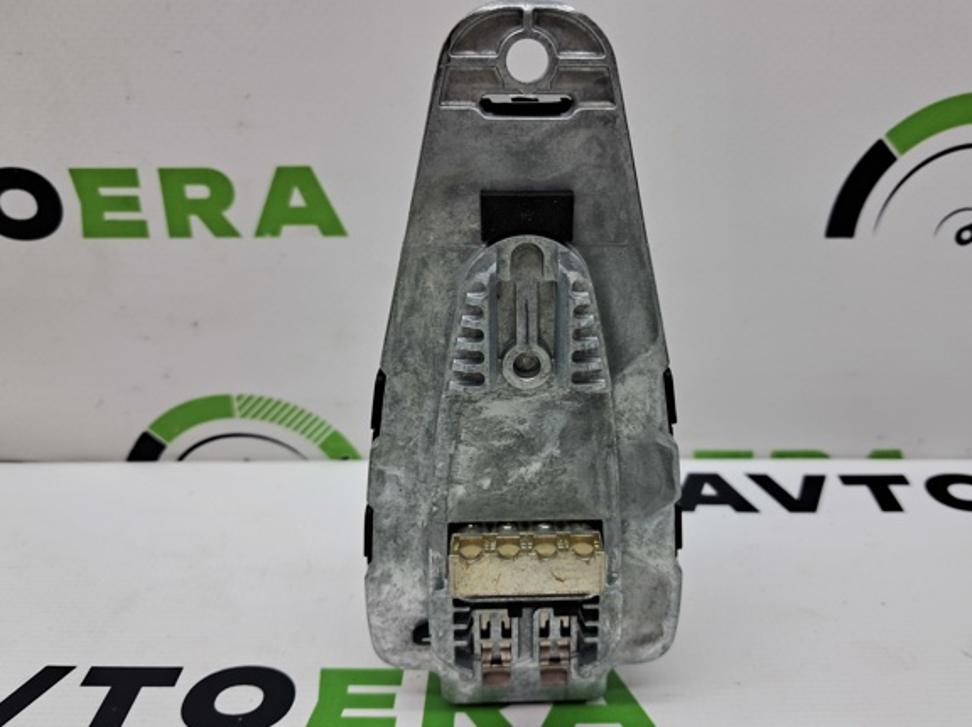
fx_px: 842
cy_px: 375
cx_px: 535
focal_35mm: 30
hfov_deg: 59.9
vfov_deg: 46.7
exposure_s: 1/100
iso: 50
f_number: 1.8
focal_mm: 4
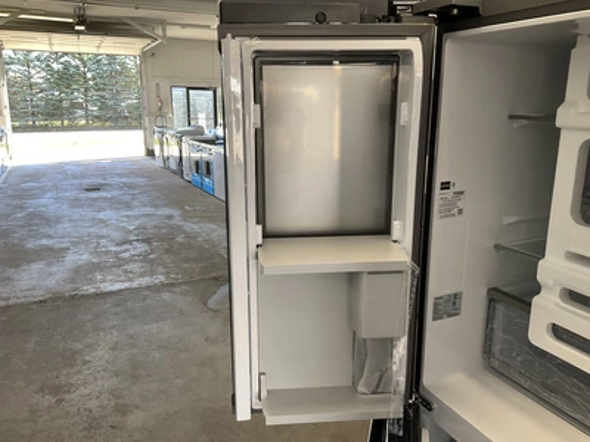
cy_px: 221
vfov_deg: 48.2
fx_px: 494
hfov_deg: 61.7
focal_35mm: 29
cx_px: 295
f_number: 1.8
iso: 40
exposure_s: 1/60
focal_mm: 3
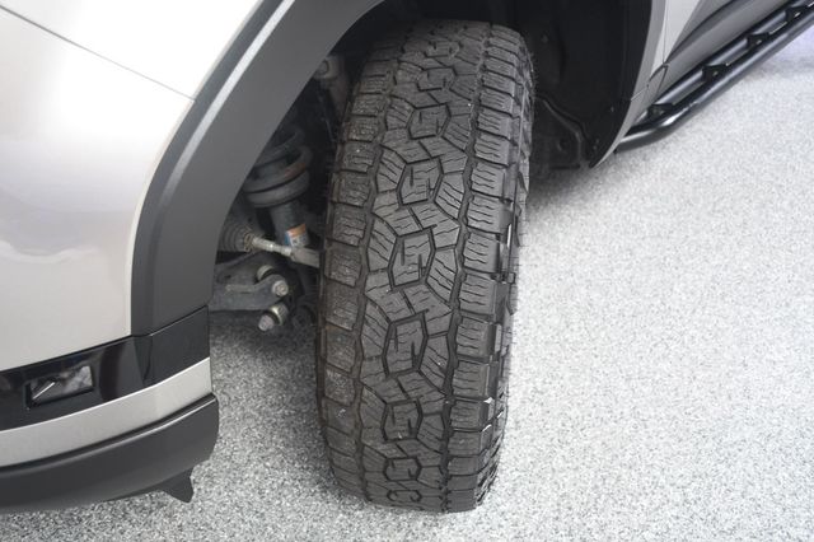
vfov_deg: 38.8
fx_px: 768
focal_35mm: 34
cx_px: 407
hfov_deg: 55.8
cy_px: 271
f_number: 3.8
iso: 100
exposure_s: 1/200
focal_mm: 23
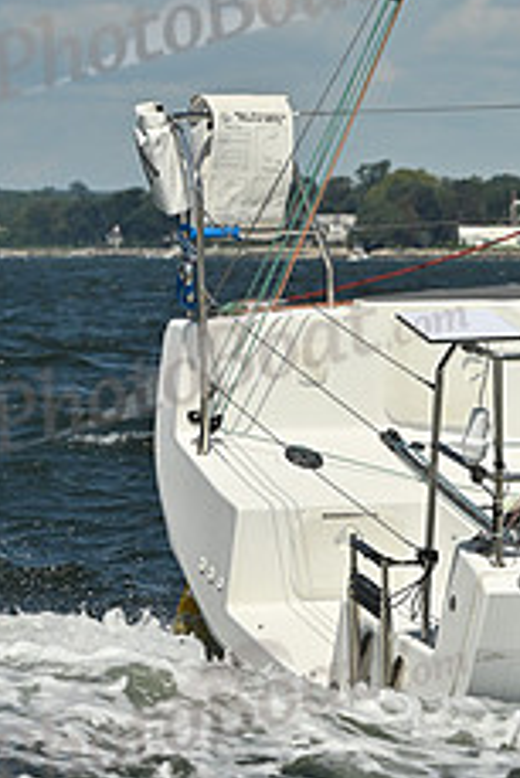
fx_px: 6836
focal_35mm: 316
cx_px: 644
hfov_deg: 4.3
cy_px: 143
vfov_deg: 6.5
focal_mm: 125
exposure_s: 1/1250
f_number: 11
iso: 250
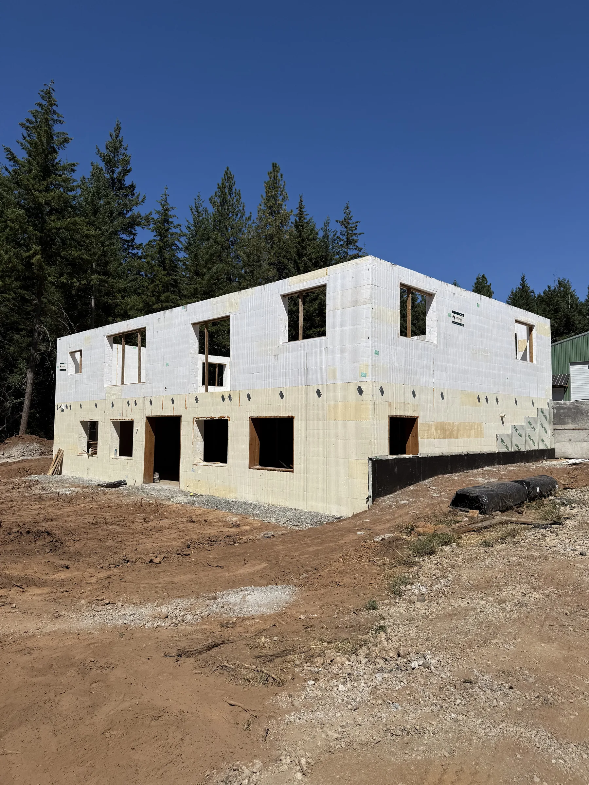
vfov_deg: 71.6
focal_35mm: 24
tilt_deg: +3.6
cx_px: 294
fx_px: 544
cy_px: 392
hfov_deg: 56.8
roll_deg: +1.4
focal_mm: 6.76
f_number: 1.78
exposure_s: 1/11905
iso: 80
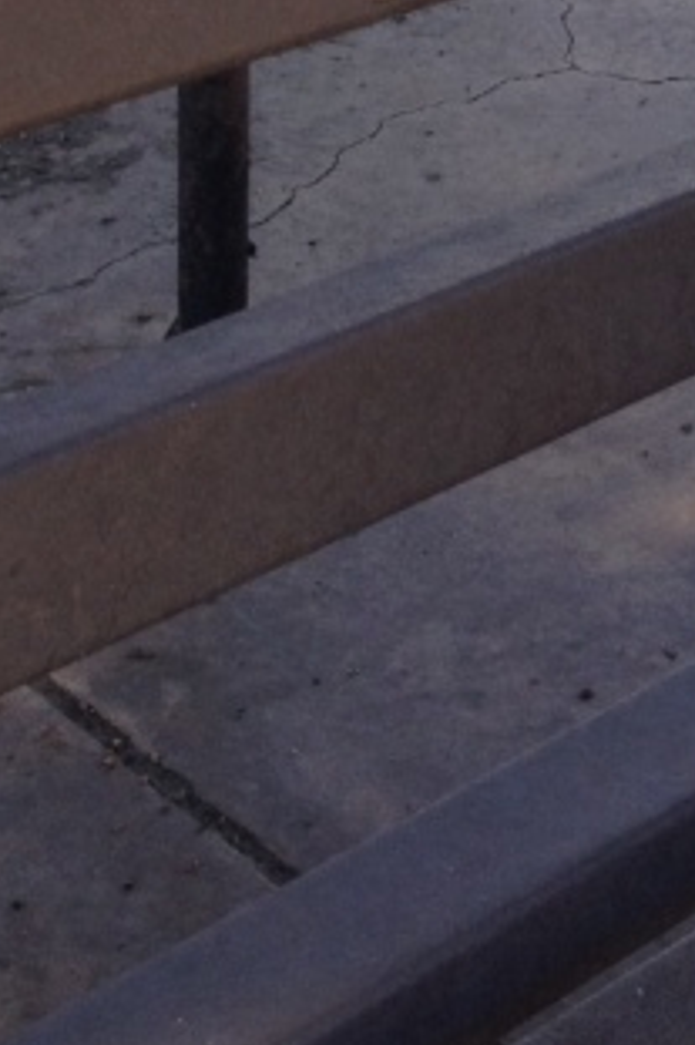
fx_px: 3479
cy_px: -60
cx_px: 846
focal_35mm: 120
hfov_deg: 11.2
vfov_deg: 16.6
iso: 64
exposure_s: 1/415
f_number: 2.4
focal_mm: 4.28
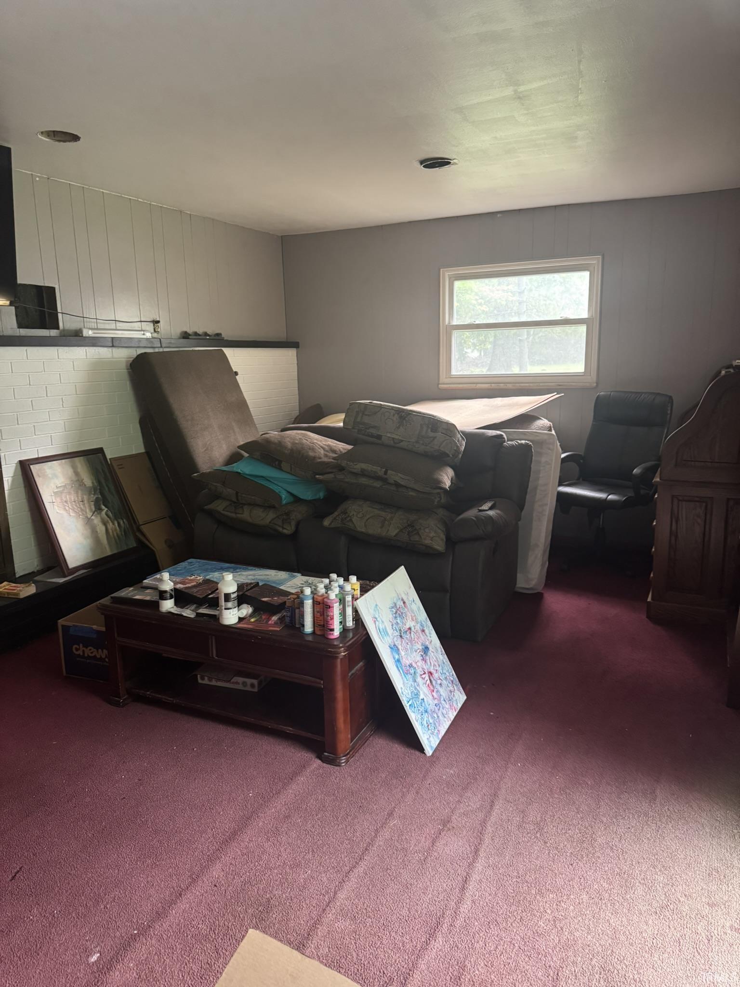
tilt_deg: -11.2
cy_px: 494
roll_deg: +2.2
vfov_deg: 71.6
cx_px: 370
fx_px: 684
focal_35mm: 24
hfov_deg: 56.8
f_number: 1.78
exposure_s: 1/60
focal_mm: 6.76
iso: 640
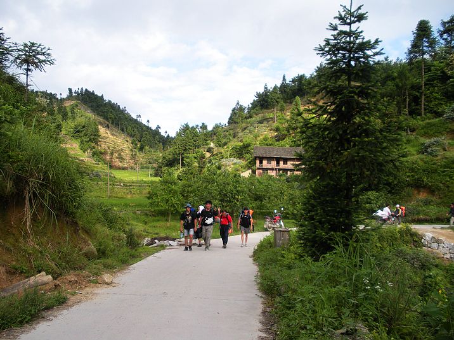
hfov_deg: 51.4
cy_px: 170
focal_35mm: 36
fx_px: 472
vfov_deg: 39.7
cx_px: 227
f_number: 3.5
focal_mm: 6.3
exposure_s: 1/268
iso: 64
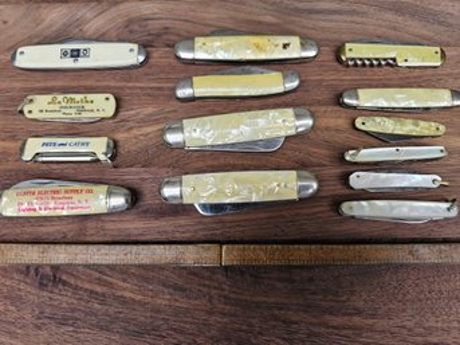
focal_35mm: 23
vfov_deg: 58.8
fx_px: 306
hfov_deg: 73.9
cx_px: 230
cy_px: 172
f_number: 1.7
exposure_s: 1/125
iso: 10
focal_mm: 6.3
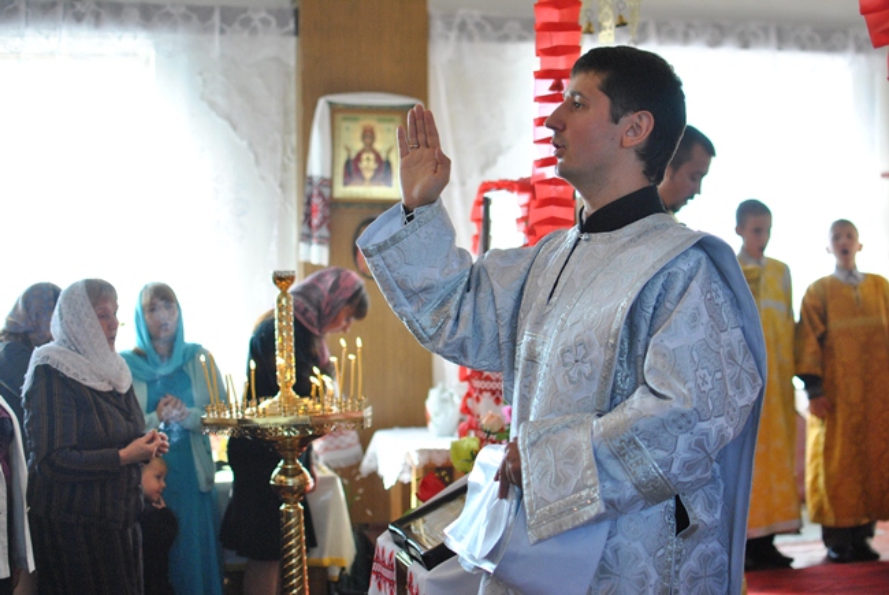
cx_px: 444
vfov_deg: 25.8
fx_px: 1298
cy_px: 298
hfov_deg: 37.8
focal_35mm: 52
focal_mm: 35
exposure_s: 1/500
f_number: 2
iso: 800
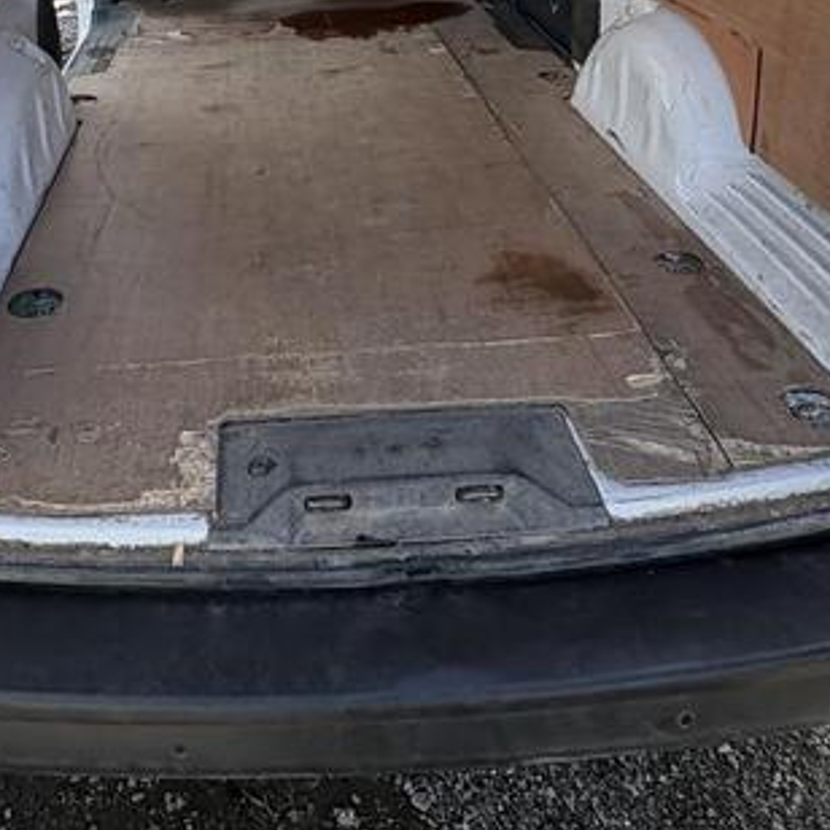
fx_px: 977
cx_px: 269
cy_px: -30
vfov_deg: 39.6
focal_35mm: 36
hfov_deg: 45.3
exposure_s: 1/259
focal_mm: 2.22
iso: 64
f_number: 2.2
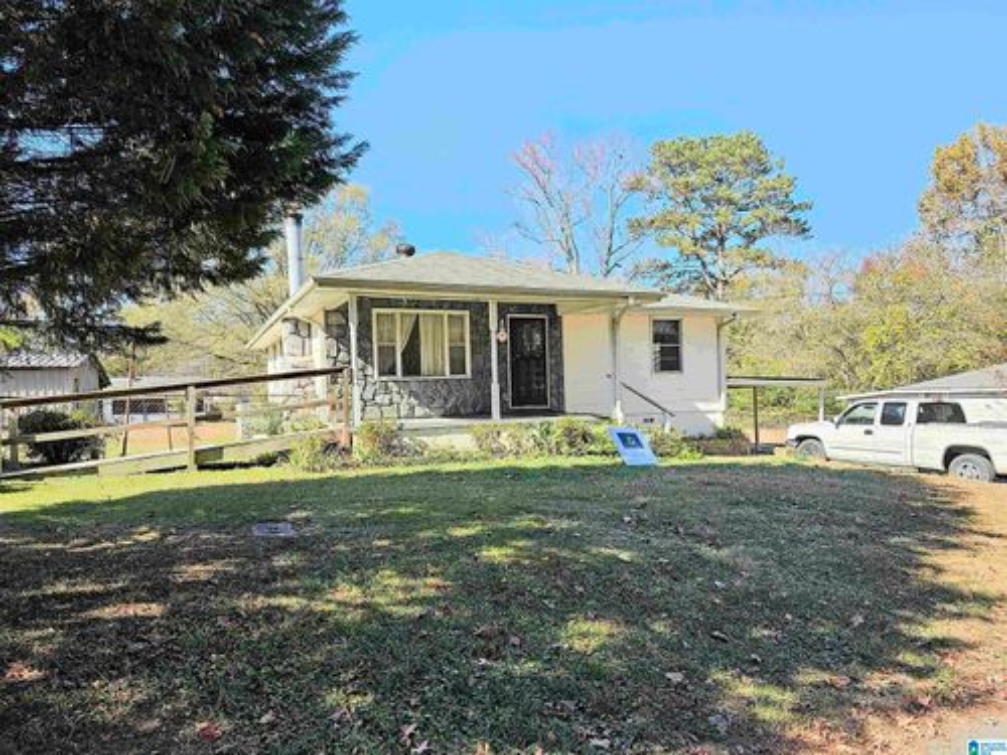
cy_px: 378
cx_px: 504
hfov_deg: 73.9
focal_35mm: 23
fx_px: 669
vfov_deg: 58.9
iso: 10
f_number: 1.7
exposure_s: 1/303
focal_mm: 6.3
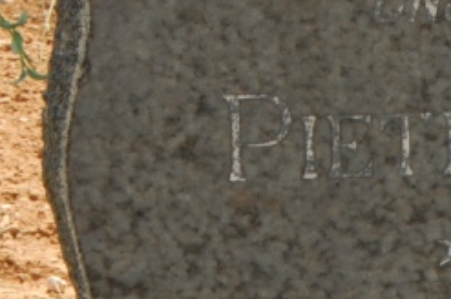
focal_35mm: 404
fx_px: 5055
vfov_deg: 3.4
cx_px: 604
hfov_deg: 5.1
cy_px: 209
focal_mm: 65
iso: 400
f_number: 18
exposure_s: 1/80
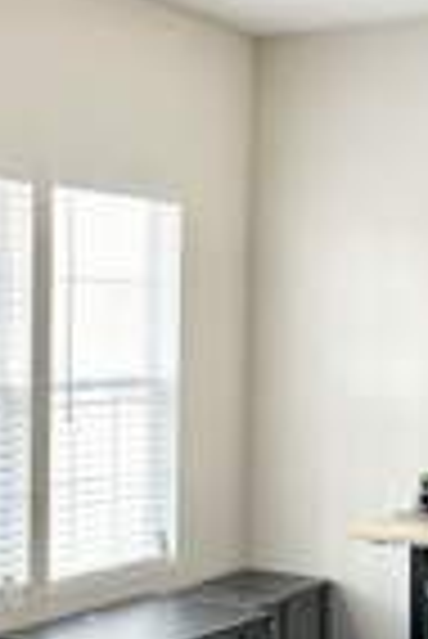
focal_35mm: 84
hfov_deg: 16.1
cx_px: 59
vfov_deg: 24.1
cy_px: 412
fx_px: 1494
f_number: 1.78
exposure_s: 1/60
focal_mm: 6.86
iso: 500
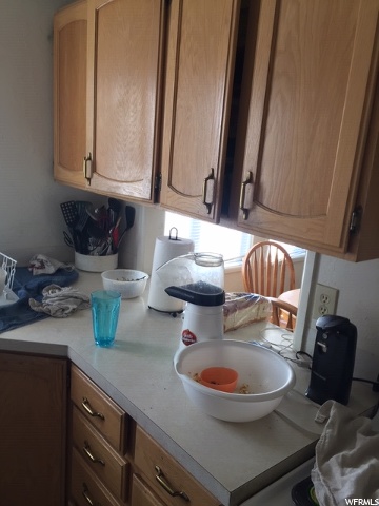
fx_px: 423
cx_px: 190
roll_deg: -5.1
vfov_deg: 61.7
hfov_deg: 48.2
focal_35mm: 29
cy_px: 253
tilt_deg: -11.9
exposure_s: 1/60
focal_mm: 4.15
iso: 32
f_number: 2.2
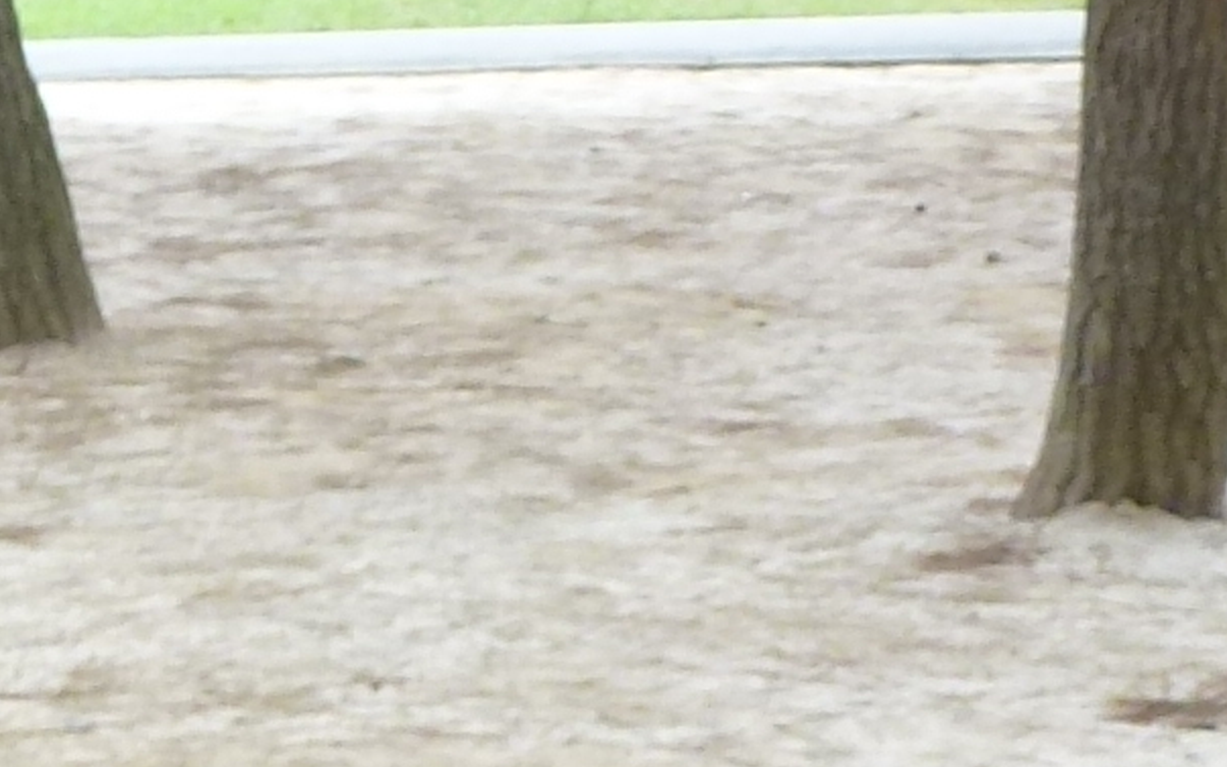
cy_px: 1607
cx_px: -281
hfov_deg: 18.2
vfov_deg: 10.9
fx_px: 3612
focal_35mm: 108
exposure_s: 1/250
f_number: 3.3
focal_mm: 4.3
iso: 200
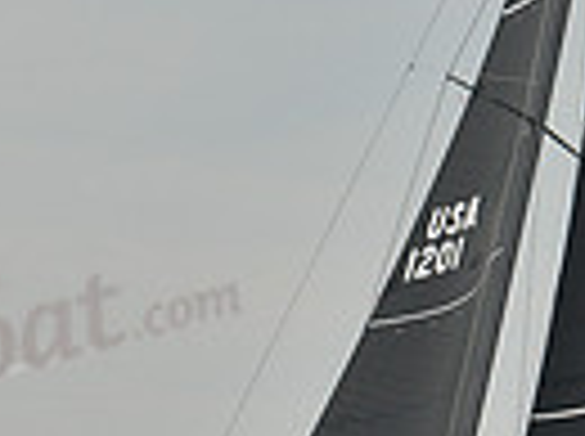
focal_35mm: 515
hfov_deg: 3.9
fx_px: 8687
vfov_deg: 2.9
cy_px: 535
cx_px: 475
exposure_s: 1/500
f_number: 5
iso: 250
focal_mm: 120
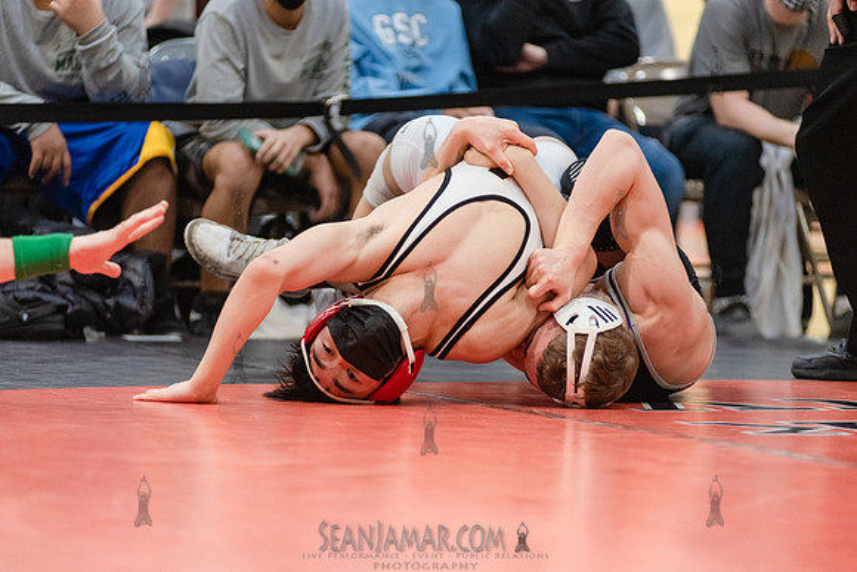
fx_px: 4535
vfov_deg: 7.2
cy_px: 286
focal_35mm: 190
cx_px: 428
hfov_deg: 10.8
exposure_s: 1/400
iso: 4000
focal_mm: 185
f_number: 3.5
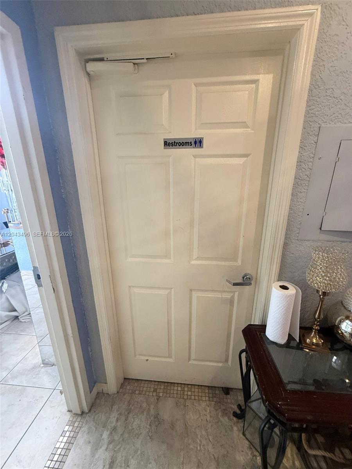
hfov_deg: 85.7
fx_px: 190
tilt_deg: -13.8
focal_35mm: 14
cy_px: 234
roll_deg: +0.3
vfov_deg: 102.1
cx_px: 176
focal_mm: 2.22
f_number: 2.2
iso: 400
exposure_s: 1/60
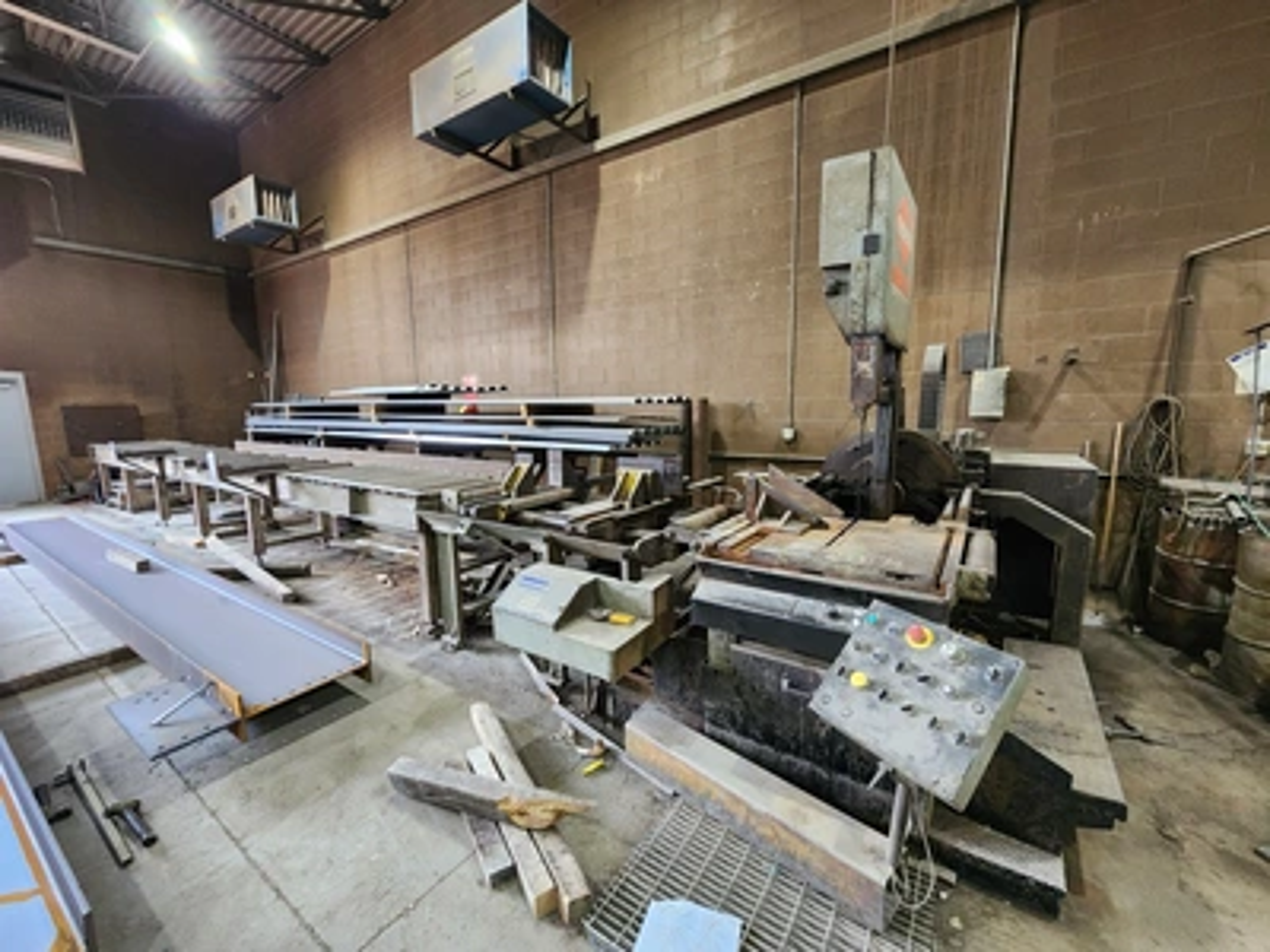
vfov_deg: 89.9
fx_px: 477
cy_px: 476
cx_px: 635
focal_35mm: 13
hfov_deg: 106.2
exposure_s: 1/60
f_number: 2.2
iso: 400
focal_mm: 2.2
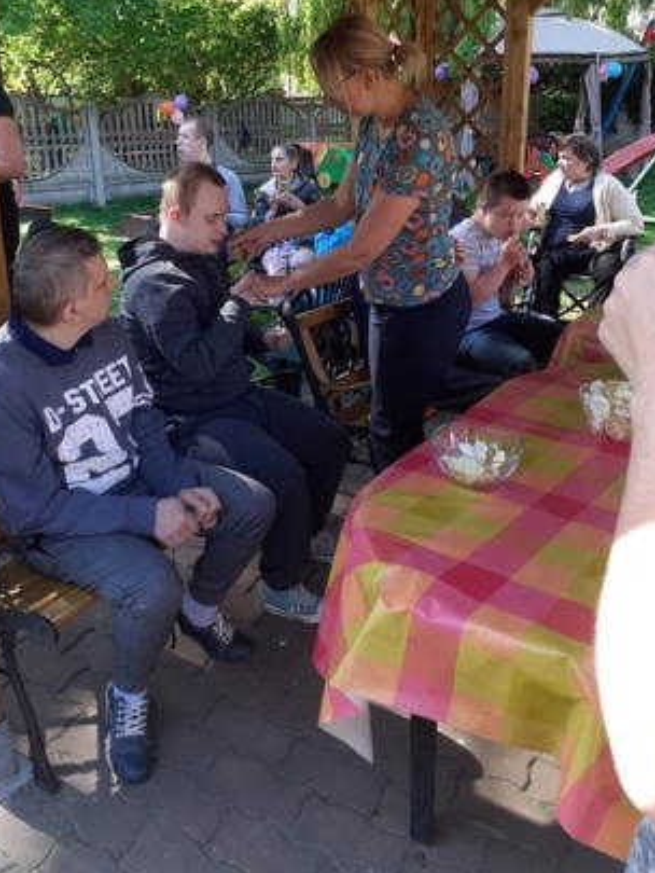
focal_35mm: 32
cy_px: 358
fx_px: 807
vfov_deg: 56.5
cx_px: 328
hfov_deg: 44.2
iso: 40
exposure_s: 1/135
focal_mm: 3.6
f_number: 1.9
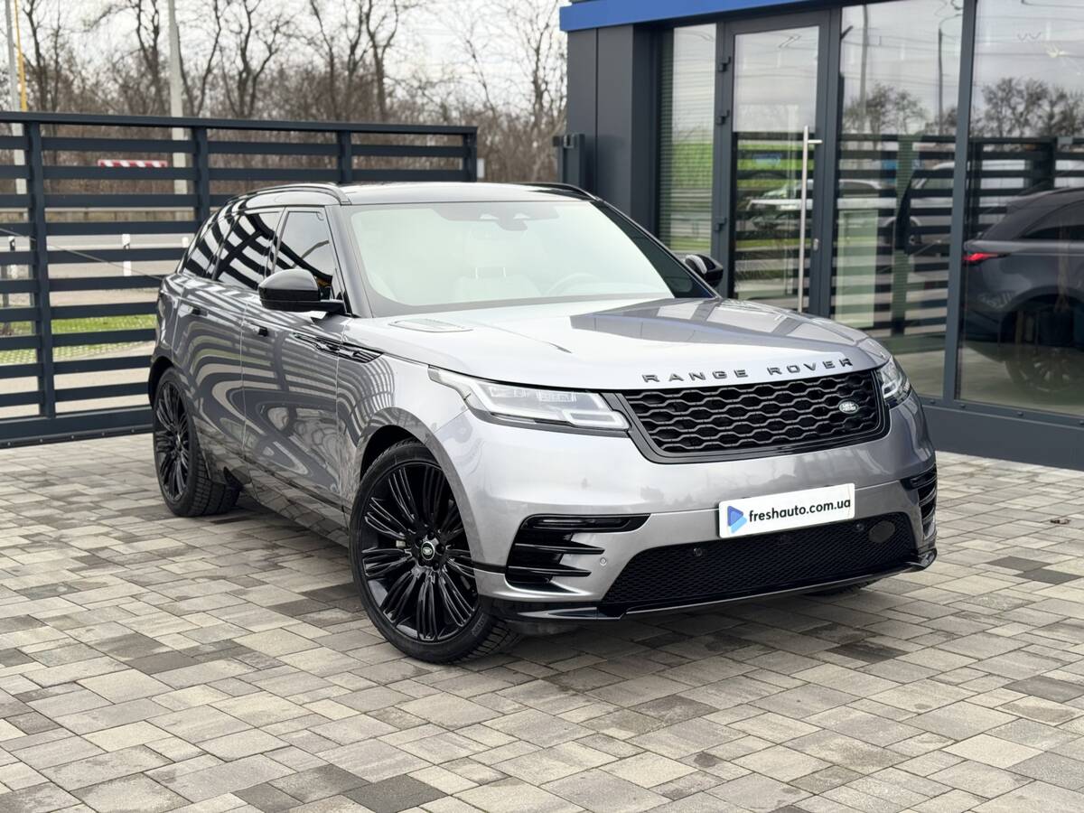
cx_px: 542
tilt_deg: -9.2
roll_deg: +0.0
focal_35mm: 48
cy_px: 406
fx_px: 1503
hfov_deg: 39.7
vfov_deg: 30.3
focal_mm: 6.76
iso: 64
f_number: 1.78
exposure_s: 1/409
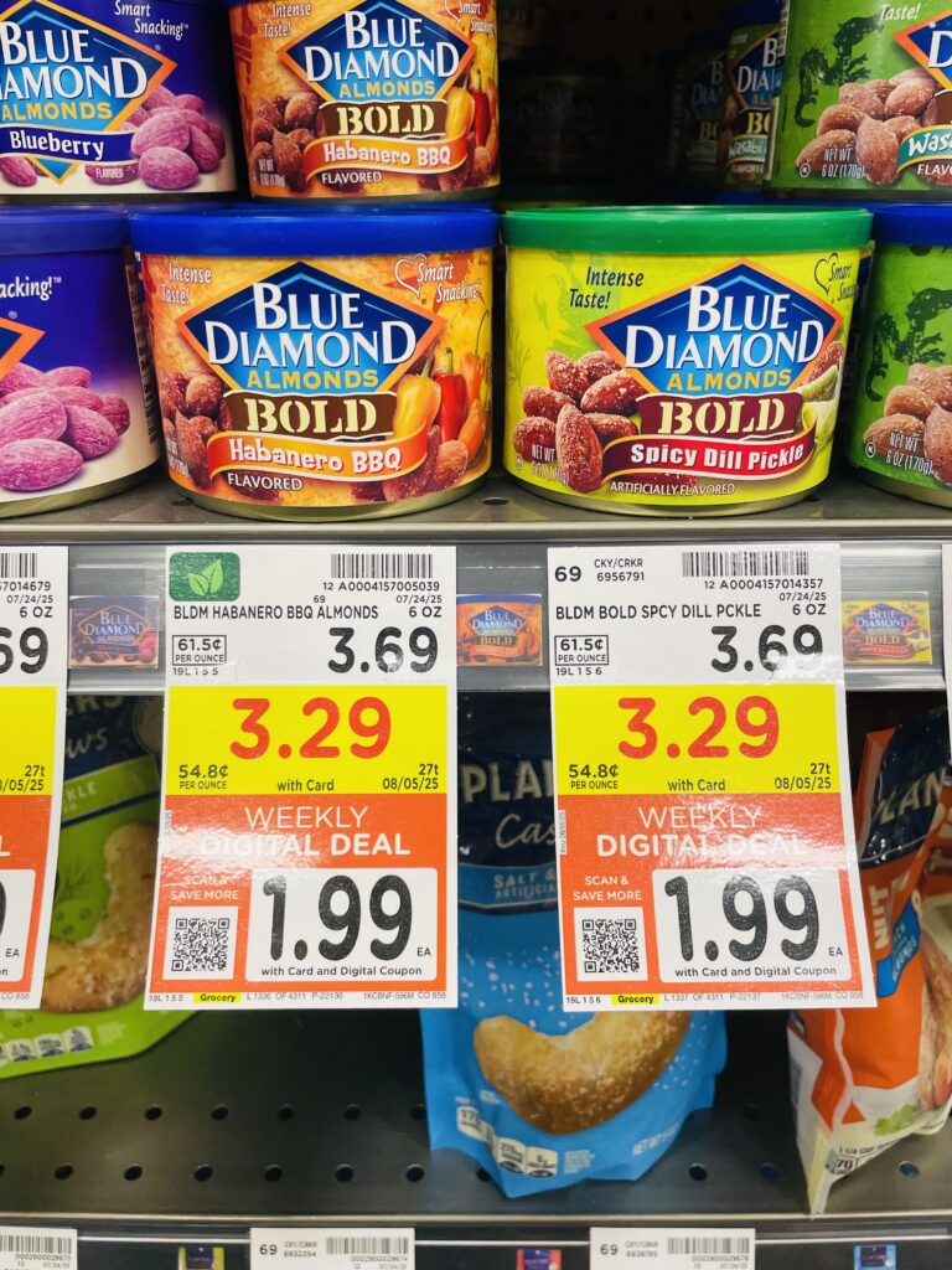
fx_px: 953
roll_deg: +0.9
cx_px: 476
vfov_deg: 67.3
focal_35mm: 26
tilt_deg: -26.7
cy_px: 635
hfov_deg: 53.1
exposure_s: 1/120
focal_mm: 4.2
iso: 125
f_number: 1.6
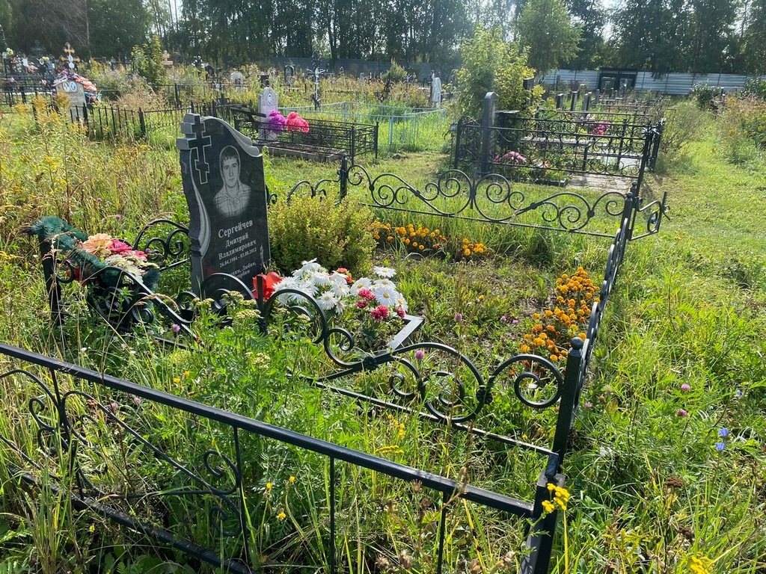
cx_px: 383
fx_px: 575
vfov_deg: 53.1
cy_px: 287
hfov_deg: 67.3
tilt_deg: -22.4
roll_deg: -0.9
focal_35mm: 26
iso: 32
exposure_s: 1/957
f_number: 1.8
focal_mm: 4.25
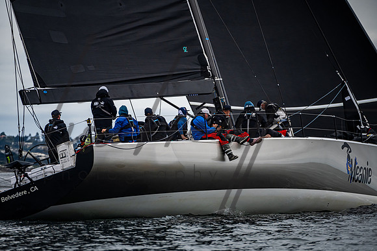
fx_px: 4224
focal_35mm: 403
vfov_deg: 3.4
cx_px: 188
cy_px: 126
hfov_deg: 5.1
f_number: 8
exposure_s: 1/2500
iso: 640
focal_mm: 400
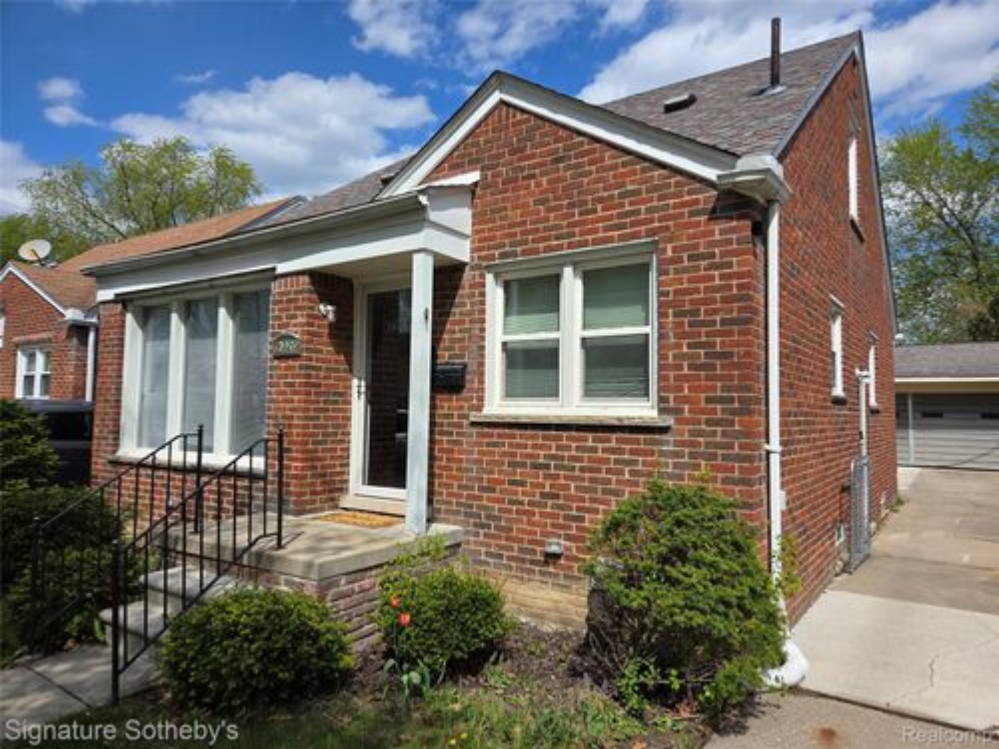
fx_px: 664
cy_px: 374
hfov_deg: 73.9
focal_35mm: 23
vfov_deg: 58.9
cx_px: 500
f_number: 1.8
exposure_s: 1/6839
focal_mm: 5.4
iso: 80
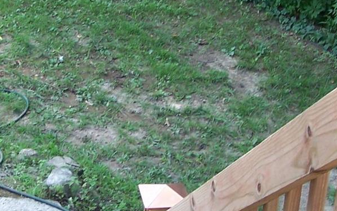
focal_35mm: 114
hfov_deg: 18.2
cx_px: 117
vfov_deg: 11.5
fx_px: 1047
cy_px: 102
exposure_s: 1/40
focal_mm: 6.7
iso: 80
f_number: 2.8
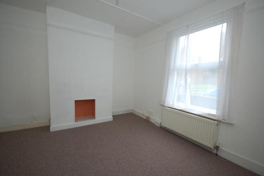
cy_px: 88
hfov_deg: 100.4
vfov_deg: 77.2
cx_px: 132
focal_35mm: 15
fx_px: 110
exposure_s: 1/60
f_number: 4
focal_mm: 10
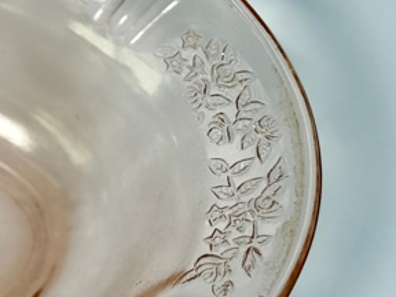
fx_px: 1716
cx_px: -199
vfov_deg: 9.9
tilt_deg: -64.3
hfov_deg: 12.5
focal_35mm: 150
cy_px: 159
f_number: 1.78
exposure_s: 1/427
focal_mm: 6.76
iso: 64
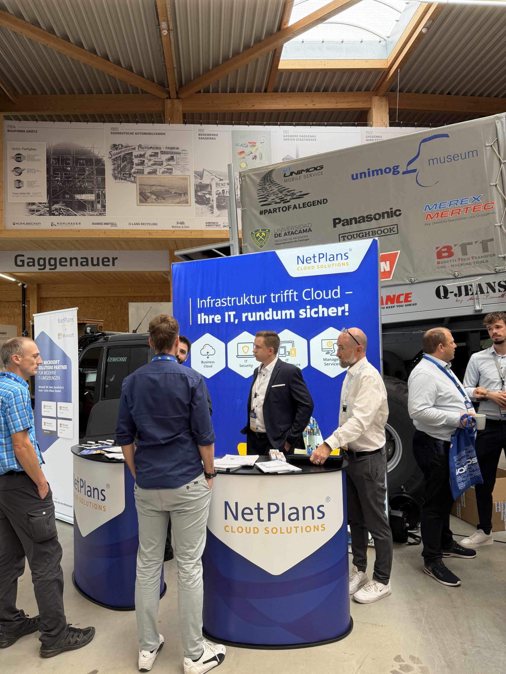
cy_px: 337
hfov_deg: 56.8
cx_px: 253
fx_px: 468
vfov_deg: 71.6
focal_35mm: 24
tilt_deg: +2.0
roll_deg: +2.2
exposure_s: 1/121
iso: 80
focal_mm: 6.76
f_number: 1.78
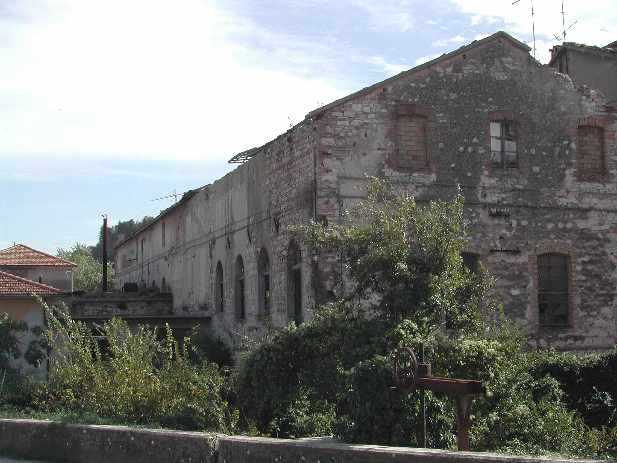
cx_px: 308
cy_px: 232
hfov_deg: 36.8
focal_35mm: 52
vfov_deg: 28.0
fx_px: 927
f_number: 8.8
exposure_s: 1/155
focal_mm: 11.1
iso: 100
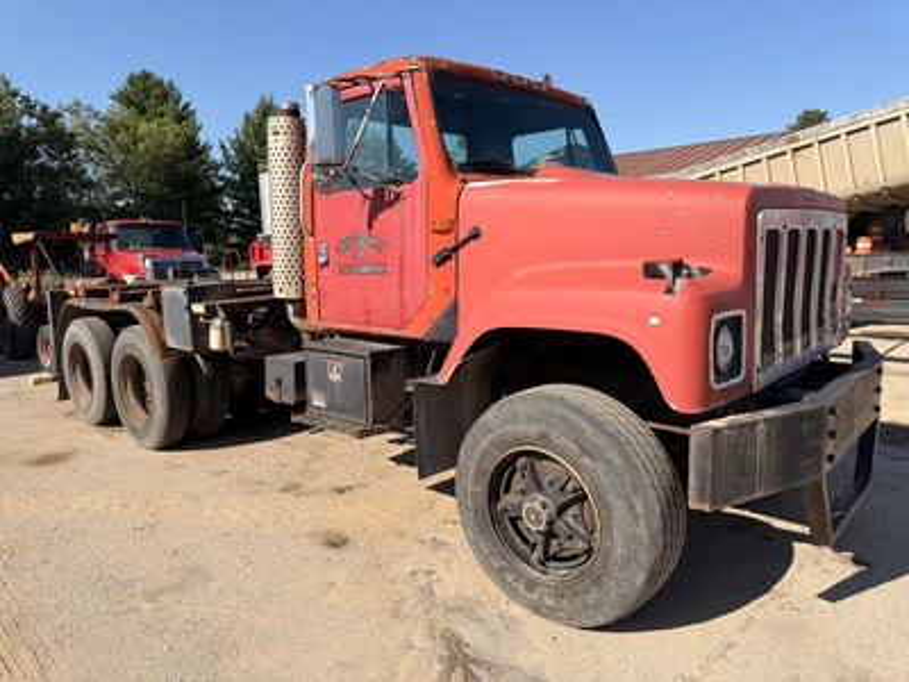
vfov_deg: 56.8
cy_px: 341
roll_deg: +2.2
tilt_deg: -7.3
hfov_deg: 71.6
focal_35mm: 24
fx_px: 630
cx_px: 454
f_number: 1.78
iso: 80
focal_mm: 6.76
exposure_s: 1/3953
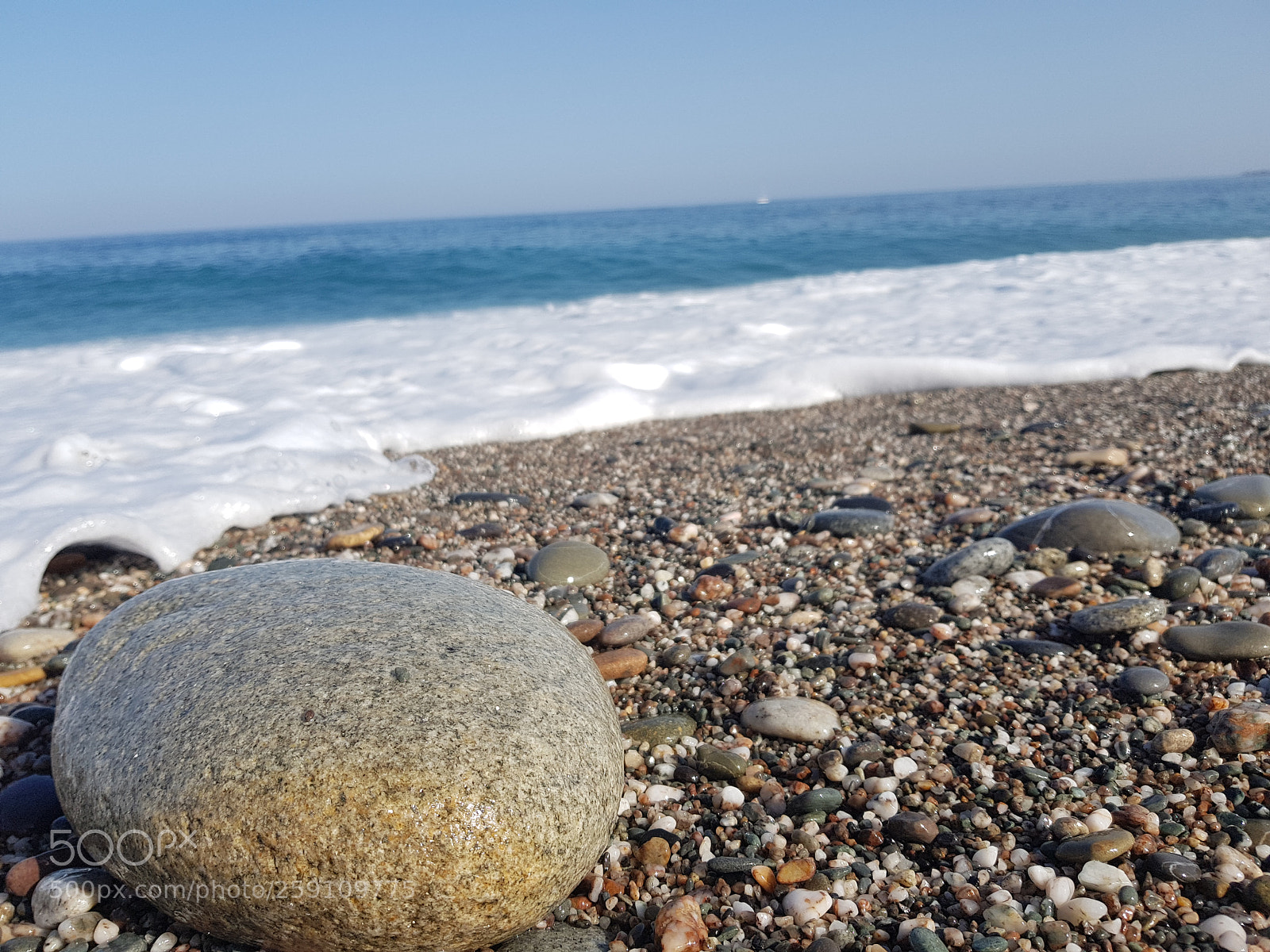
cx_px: 635
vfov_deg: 53.1
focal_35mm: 26
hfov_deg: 67.3
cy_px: 476
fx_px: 954
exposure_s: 1/2624
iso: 40
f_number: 1.7
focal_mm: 4.2
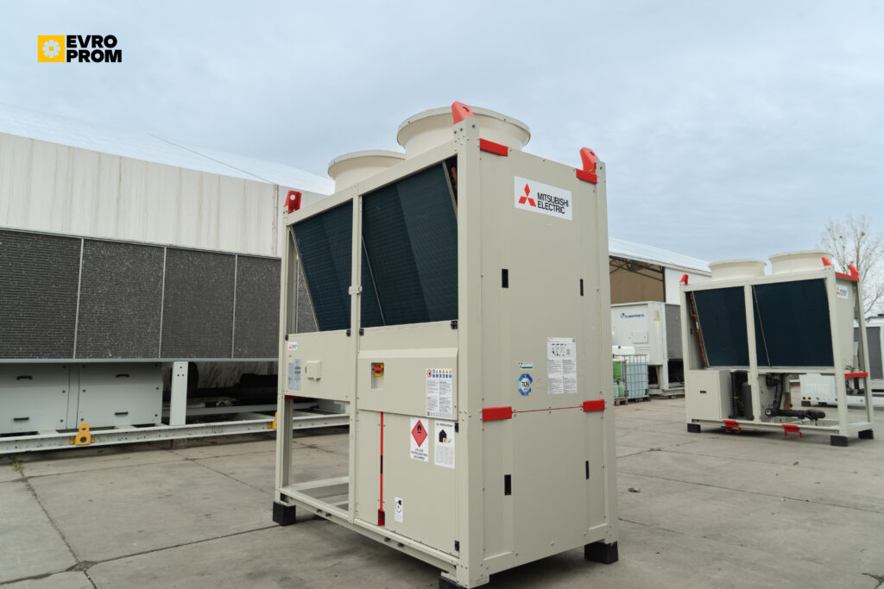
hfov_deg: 73.7
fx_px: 589
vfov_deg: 53.1
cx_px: 442
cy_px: 294
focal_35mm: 24
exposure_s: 1/125
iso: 250
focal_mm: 24
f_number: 8
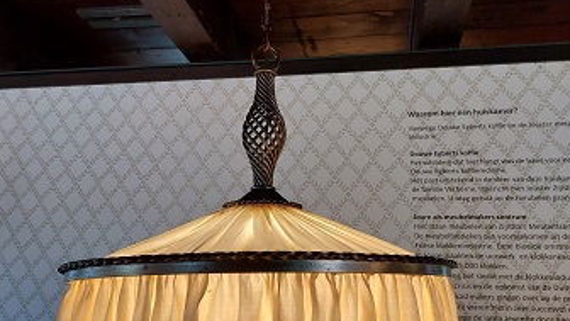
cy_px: 111
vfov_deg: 32.6
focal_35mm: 36
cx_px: 281
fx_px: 544
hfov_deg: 55.3
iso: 320
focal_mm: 5.23
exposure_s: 1/50
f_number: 1.8
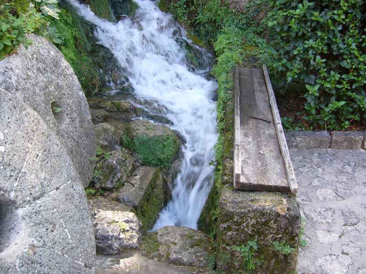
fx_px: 370
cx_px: 183
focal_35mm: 35
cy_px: 137
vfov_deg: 40.7
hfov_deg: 52.6
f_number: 2.8
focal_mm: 5.8
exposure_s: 1/40
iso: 80
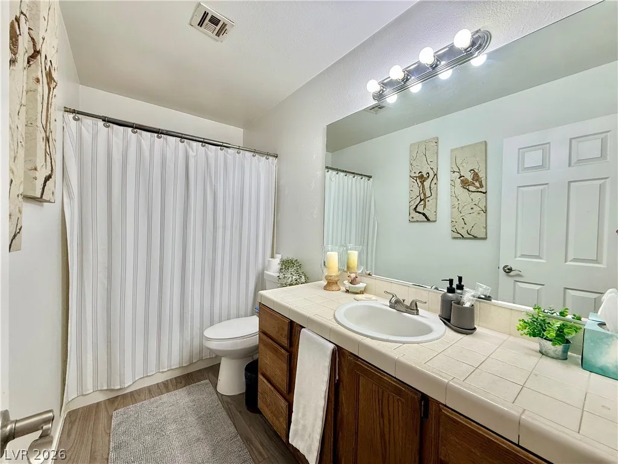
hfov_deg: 102.1
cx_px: 309
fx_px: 250
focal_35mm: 14
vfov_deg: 85.7
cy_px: 232
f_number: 2.2
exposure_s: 1/120
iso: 125
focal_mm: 2.22
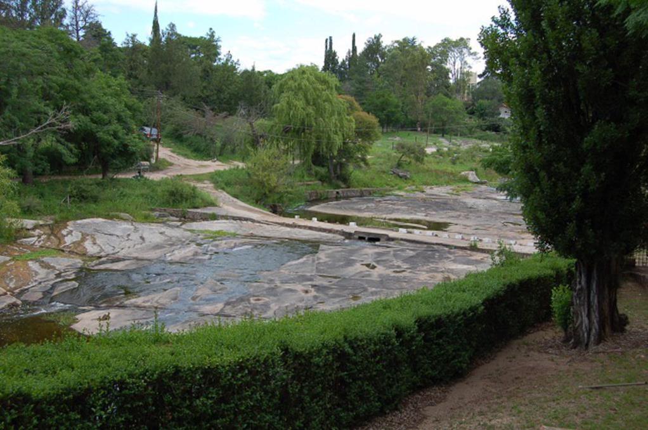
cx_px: 324
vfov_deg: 28.0
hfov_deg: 41.2
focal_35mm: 48
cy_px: 215
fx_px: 863
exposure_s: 1/500
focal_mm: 32
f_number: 7.1
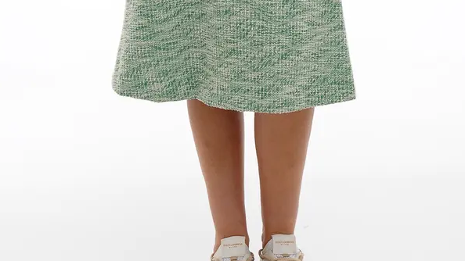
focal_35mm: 111
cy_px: 14
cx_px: 233
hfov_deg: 19.3
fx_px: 1369
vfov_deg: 10.8
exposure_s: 1/160
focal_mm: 70
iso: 200
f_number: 10
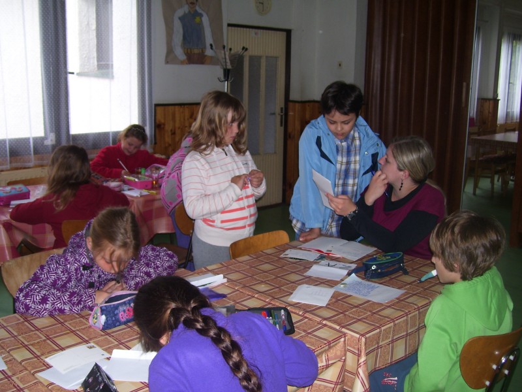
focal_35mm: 37
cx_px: 261
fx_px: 558
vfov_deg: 38.7
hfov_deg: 50.1
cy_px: 196
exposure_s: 1/60
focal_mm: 6
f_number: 2.7
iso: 80
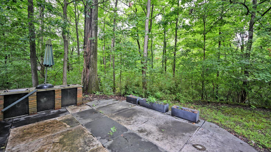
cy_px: 72
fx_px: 108
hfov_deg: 103.0
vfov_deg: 70.5
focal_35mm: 15
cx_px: 135
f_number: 4
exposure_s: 1/125
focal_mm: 14
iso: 450
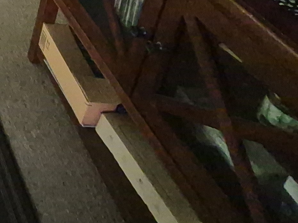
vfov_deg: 20.6
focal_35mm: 56
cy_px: -146
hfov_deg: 21.6
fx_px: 482
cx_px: -242
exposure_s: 1/60
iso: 1000
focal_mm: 1.74
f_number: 2.2
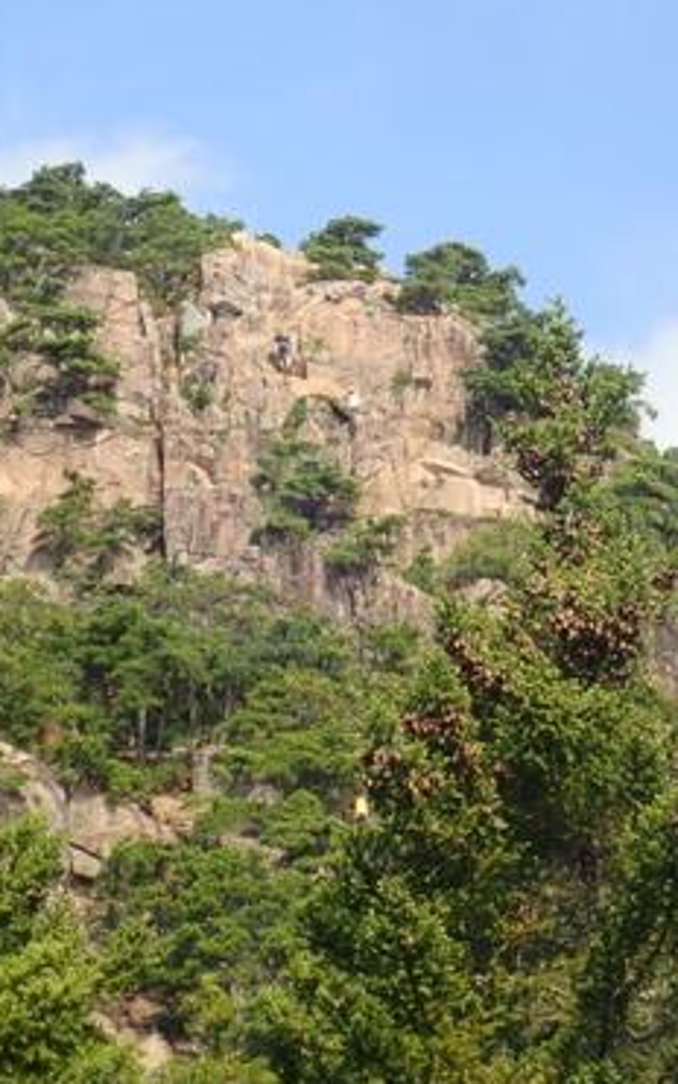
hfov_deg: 9.2
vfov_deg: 14.6
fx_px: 4226
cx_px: 243
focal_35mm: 143
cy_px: 542
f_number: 4.9
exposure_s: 1/320
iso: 100
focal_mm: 18
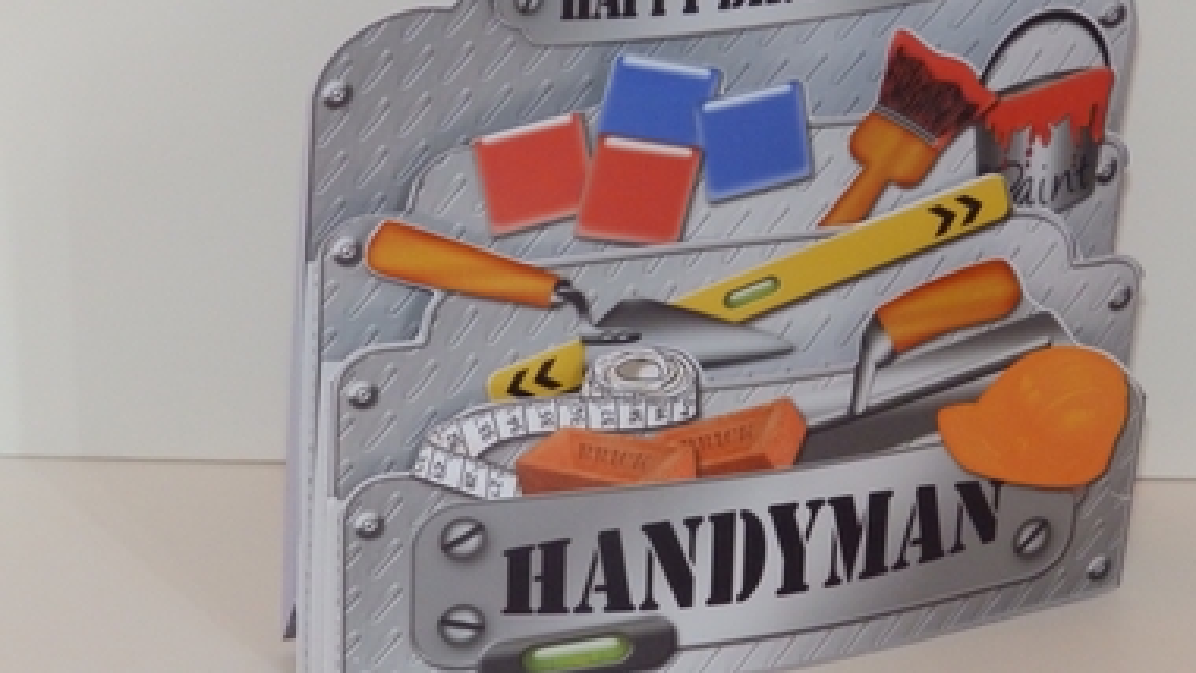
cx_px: 677
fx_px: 4092
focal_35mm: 129
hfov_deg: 16.6
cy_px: 348
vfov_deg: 9.4
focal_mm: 17.9
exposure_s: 1/60
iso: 640
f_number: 4.6
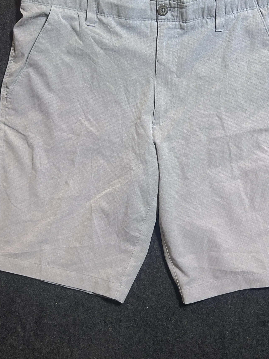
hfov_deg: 36.7
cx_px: 156
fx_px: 404
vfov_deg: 47.5
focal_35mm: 39
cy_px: 139
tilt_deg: -71.5
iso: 200
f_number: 1.5
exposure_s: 1/60
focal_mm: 5.7
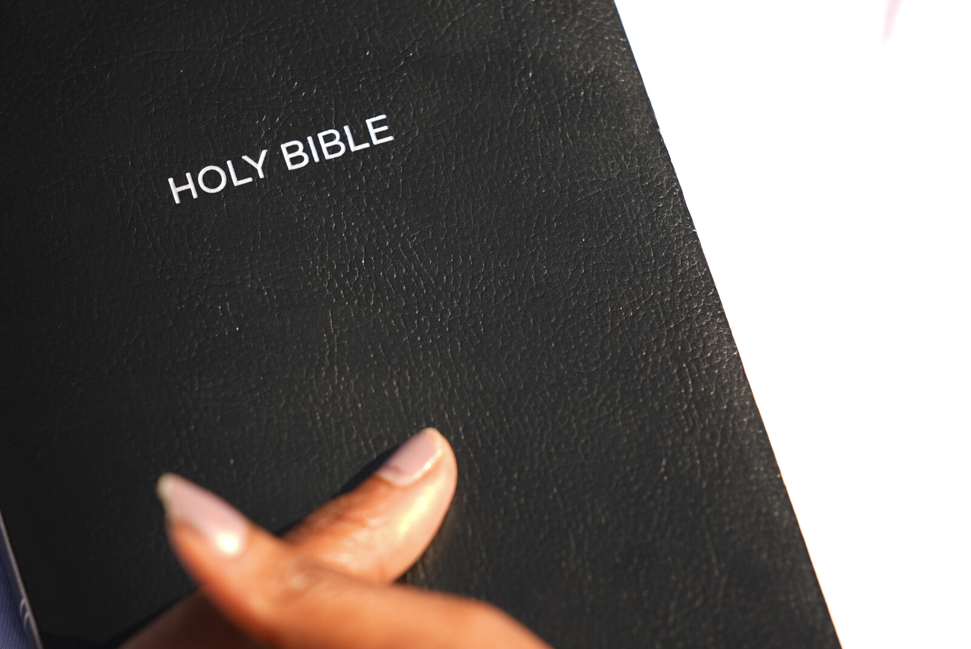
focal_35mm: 300
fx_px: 8099
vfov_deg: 4.6
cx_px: 486
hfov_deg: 6.9
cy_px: 324
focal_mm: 200
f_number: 2.8
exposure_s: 1/1250
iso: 125
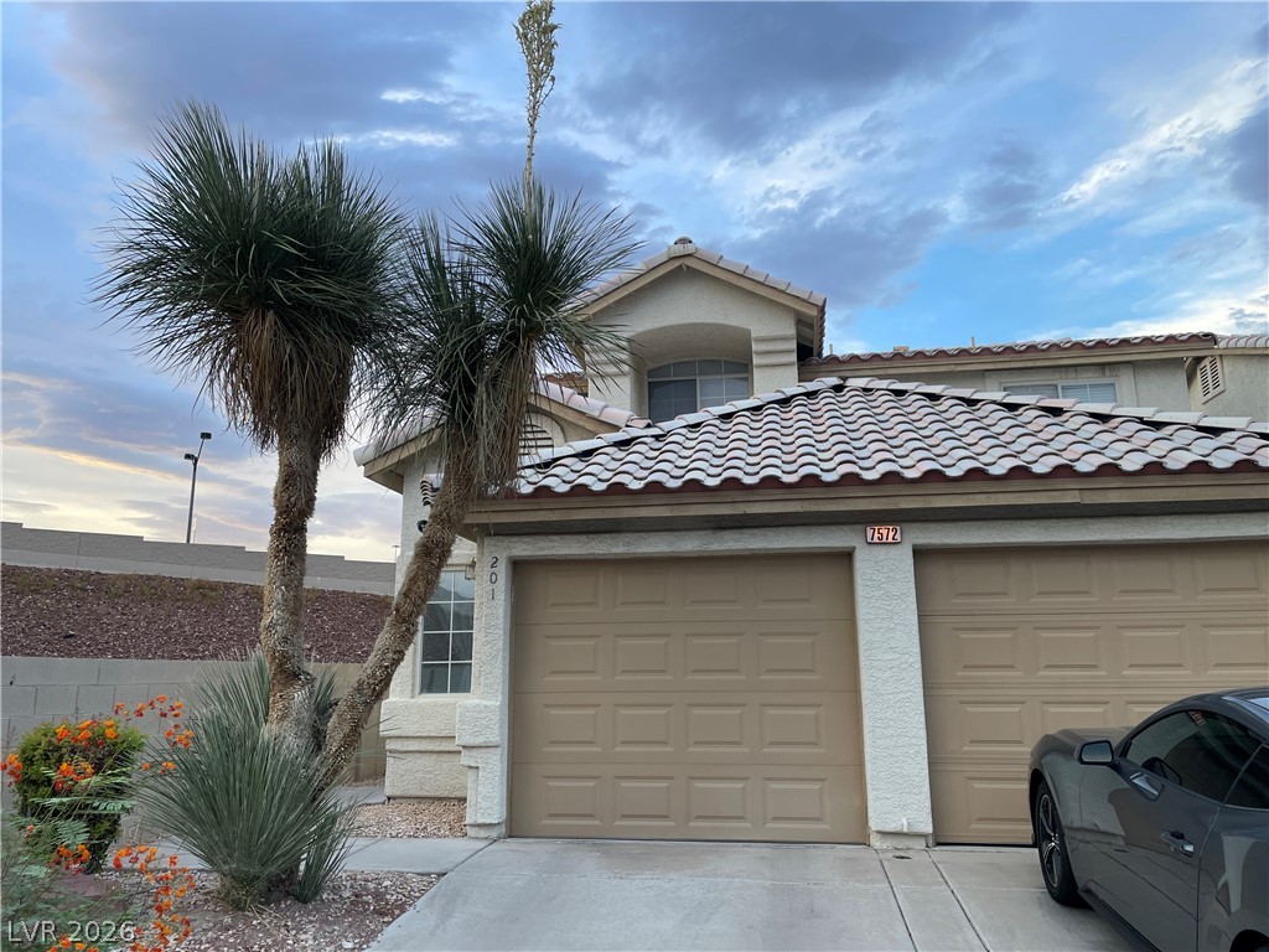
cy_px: 476
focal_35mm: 26
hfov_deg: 67.3
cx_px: 634
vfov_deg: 53.1
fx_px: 953
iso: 50
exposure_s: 1/121
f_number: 1.6
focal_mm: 4.2
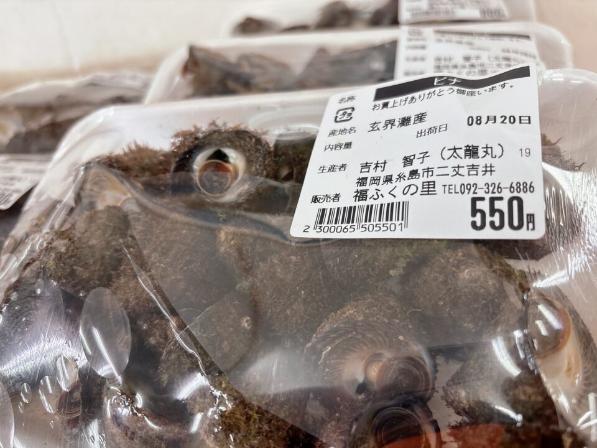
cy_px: 224
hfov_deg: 67.3
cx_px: 298
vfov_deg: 53.1
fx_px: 448
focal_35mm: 26
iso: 100
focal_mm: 5.96
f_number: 1.6
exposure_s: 1/60
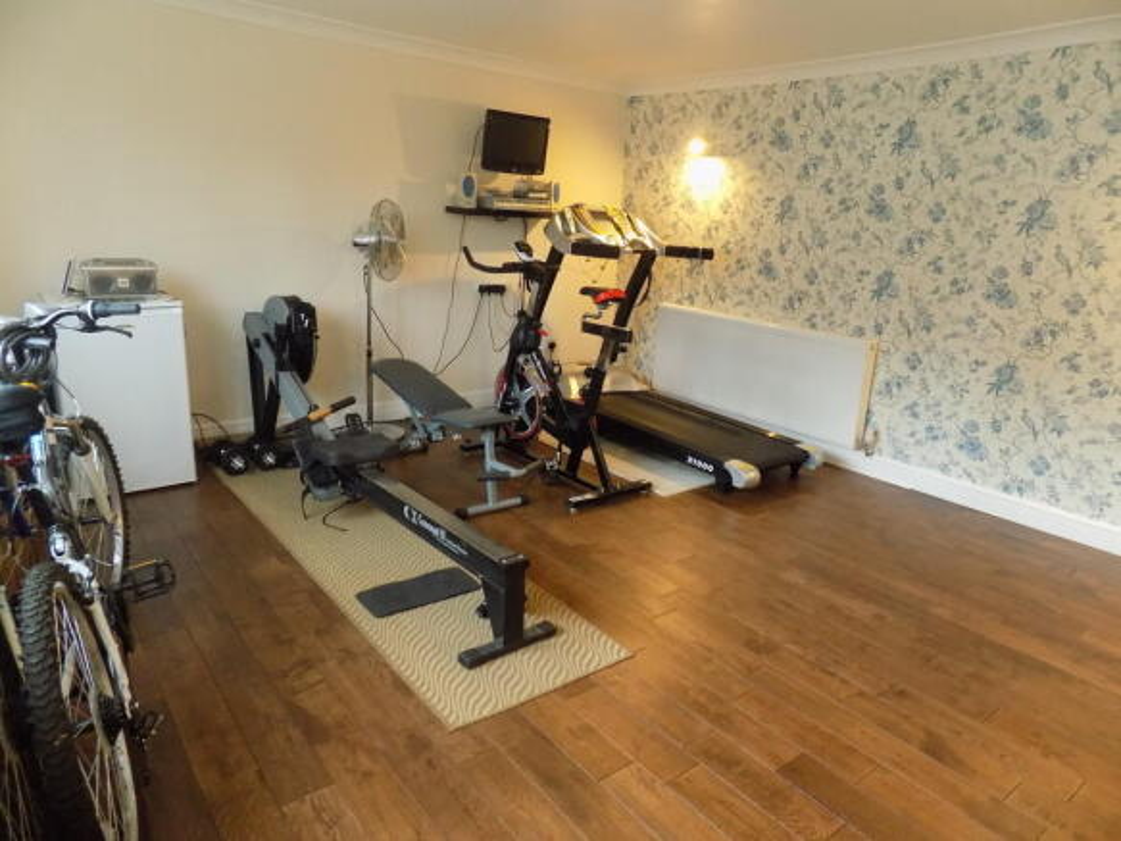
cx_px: 560
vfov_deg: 58.9
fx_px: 745
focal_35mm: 23
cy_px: 420
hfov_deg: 73.9
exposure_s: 1/15
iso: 400
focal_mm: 4
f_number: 3.1
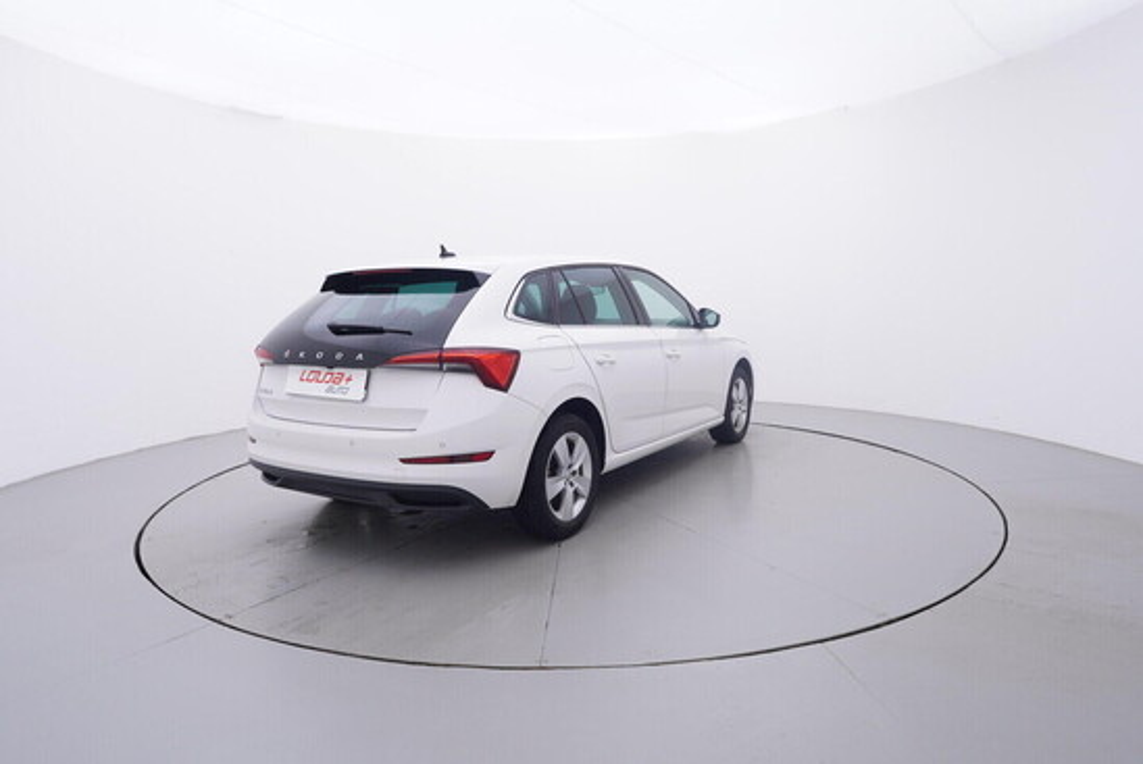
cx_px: 572
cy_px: 382
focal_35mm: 22
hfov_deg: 77.3
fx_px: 715
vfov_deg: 56.2
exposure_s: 1/80
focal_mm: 15
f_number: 5
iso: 200
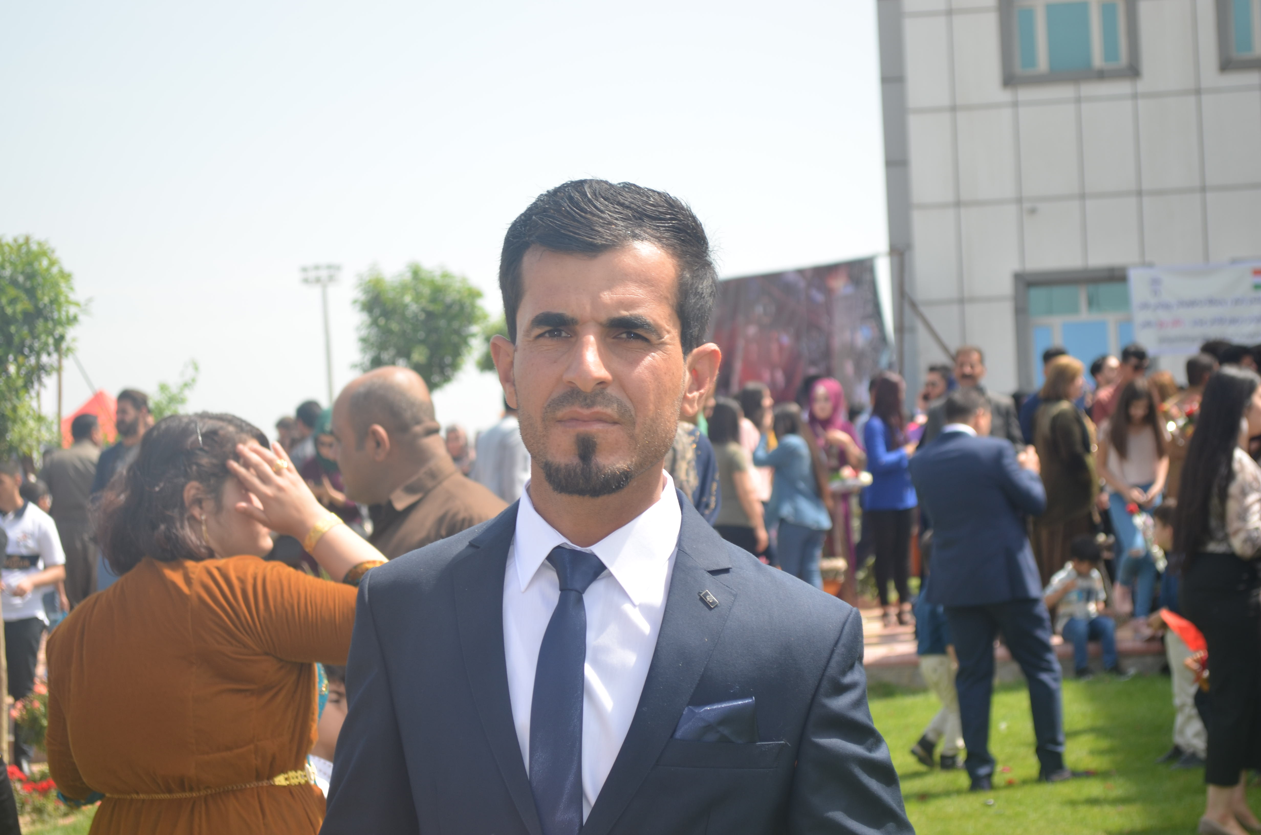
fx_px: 2884
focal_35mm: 82
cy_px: 418
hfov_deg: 24.7
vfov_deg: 16.5
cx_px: 630
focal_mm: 55
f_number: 5.6
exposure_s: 1/160
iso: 100
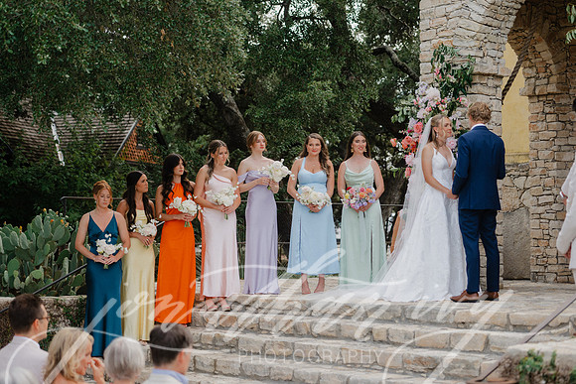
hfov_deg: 28.8
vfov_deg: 19.5
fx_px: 1120
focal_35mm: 70
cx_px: 288
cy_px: 192
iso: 200
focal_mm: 70
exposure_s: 1/800
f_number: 2.8
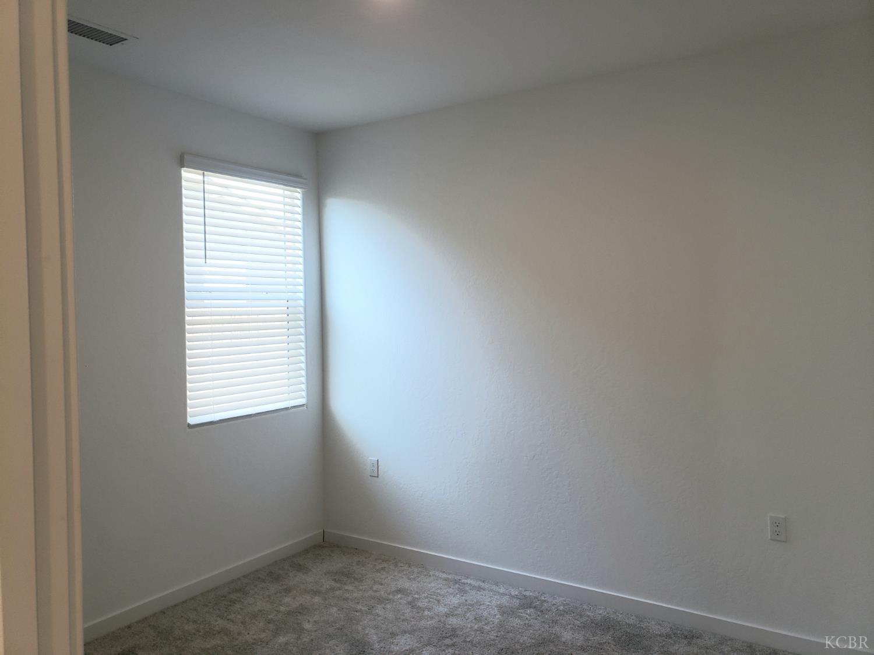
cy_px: 328
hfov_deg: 67.3
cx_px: 437
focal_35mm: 26
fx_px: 656
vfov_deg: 53.1
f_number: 2.4
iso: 80
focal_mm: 4.3
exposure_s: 1/60
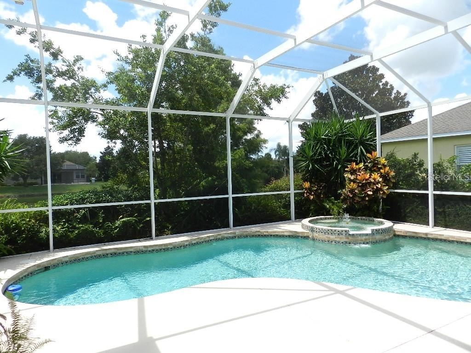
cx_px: 236
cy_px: 176
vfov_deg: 58.9
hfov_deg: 73.9
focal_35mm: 23
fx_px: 313
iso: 160
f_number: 3.4
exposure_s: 1/640
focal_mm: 4
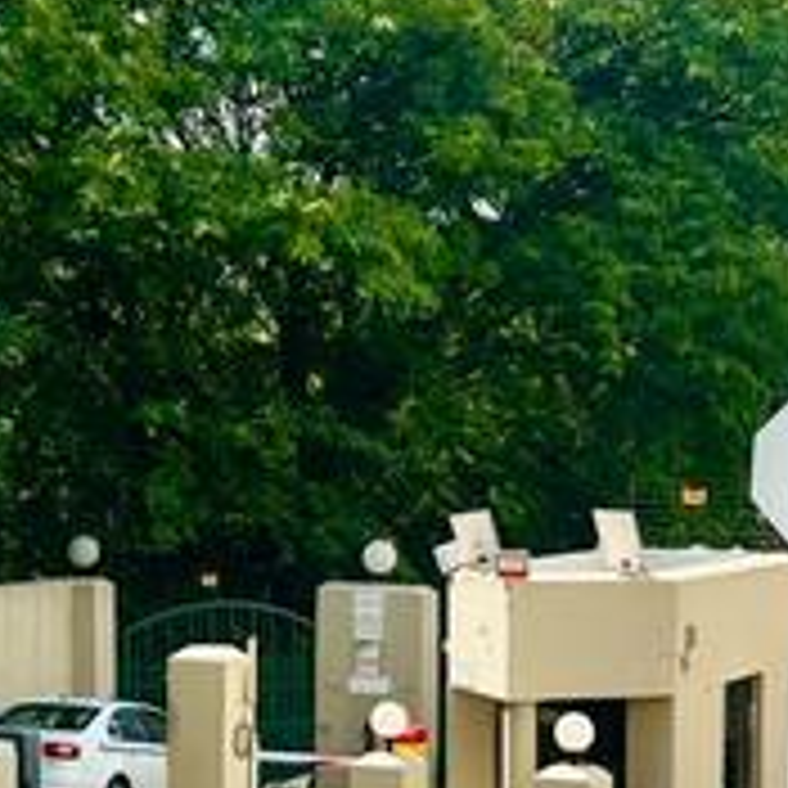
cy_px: 567
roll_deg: +0.7
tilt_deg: -5.1
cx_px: 252
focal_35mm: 105
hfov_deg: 16.5
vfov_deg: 16.5
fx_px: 2704
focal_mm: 5.7
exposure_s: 1/4115
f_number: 1.5
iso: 50
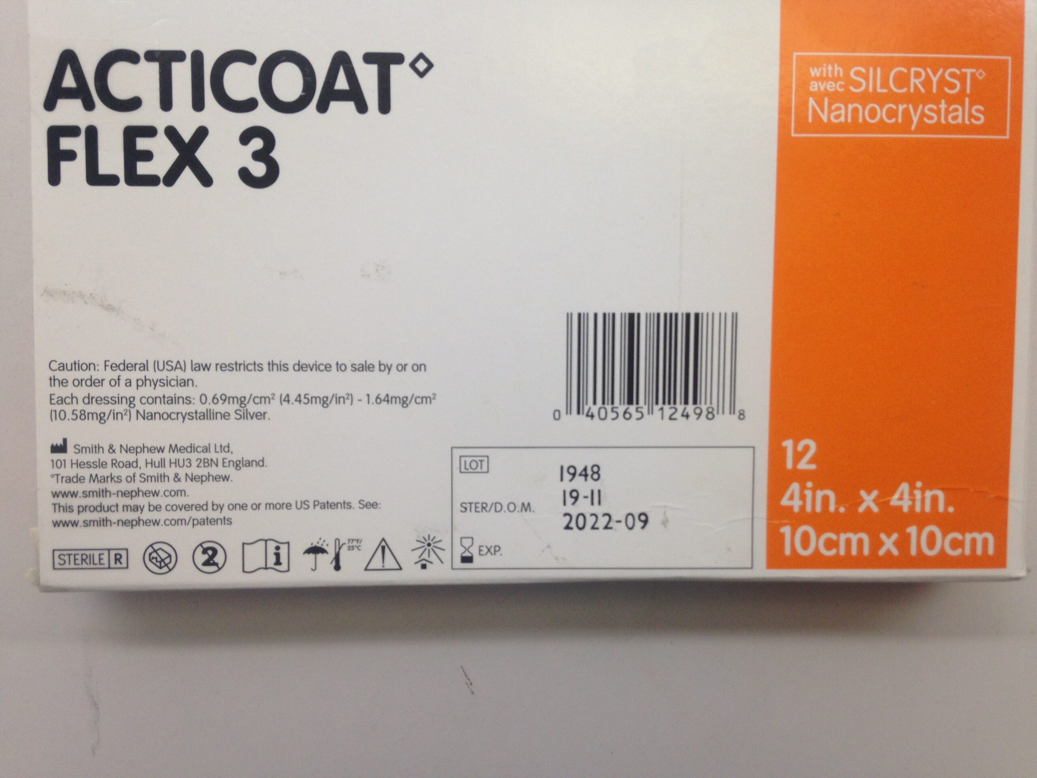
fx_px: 989
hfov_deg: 55.4
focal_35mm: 33
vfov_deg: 42.9
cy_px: 389
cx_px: 518
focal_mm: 4.12
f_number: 2.4
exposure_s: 1/60
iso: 64
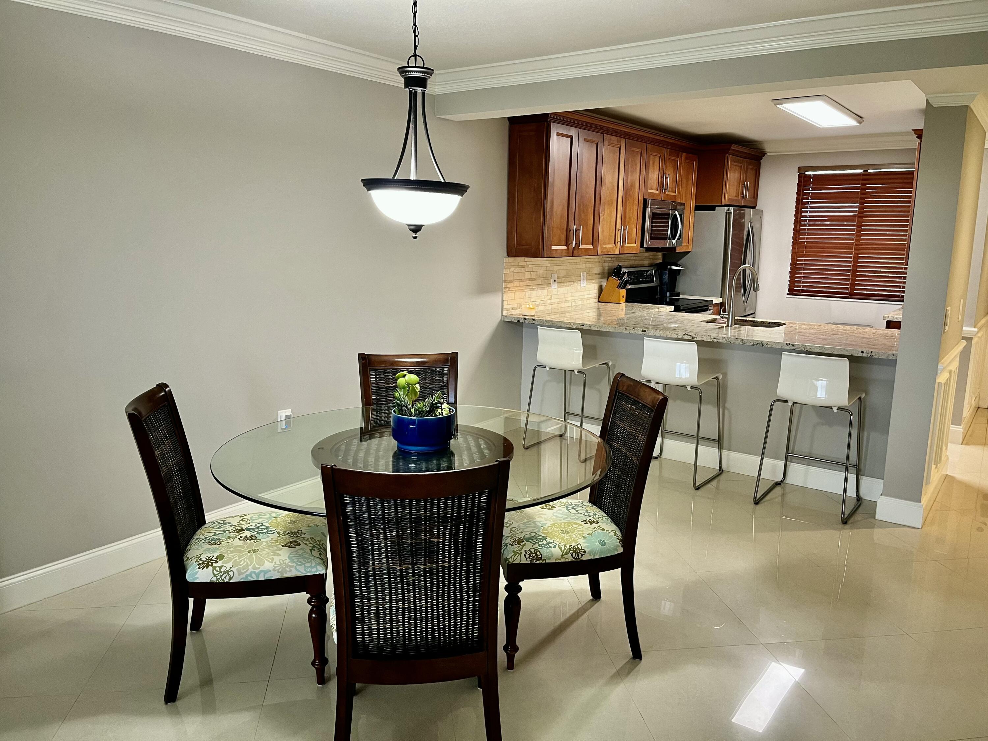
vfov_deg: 53.1
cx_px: 494
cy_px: 370
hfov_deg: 67.3
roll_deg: -0.9
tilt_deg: -11.7
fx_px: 742
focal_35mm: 26
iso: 160
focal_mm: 5.1
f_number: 1.6
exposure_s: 1/60
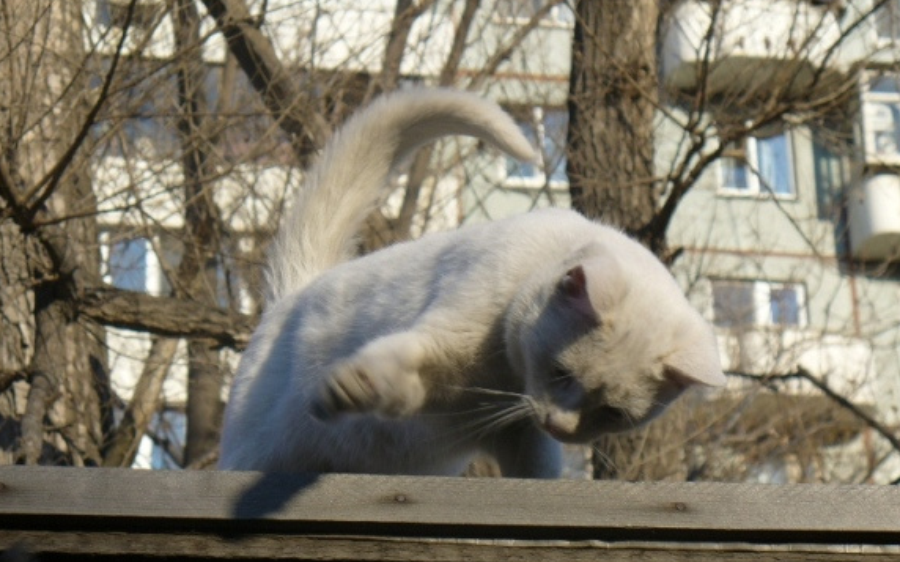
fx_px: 3089
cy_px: 257
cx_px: 450
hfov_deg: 16.6
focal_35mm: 126
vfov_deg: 10.4
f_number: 7.4
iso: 64
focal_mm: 19.4
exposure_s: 1/125
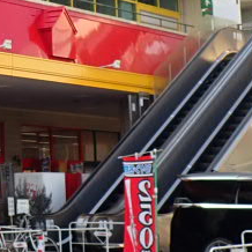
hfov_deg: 12.2
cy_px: 43
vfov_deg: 13.3
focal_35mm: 130
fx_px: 1071
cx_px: -215
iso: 100
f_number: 2.8
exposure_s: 1/500
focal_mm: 4.5
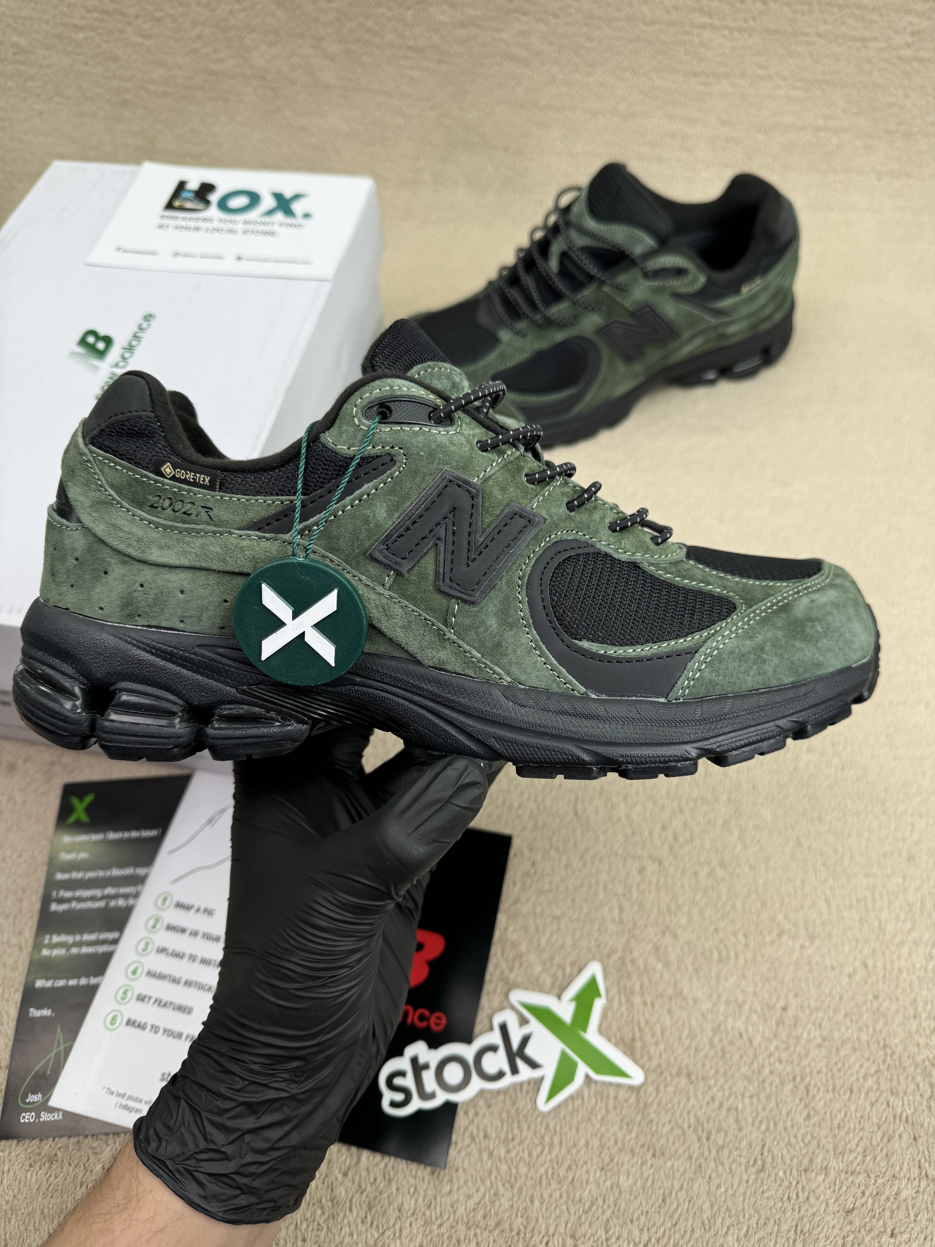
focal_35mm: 24
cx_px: 468
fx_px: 864
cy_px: 624
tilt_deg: -55.0
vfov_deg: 71.6
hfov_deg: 56.8
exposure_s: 1/182
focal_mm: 6.76
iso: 64
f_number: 1.78
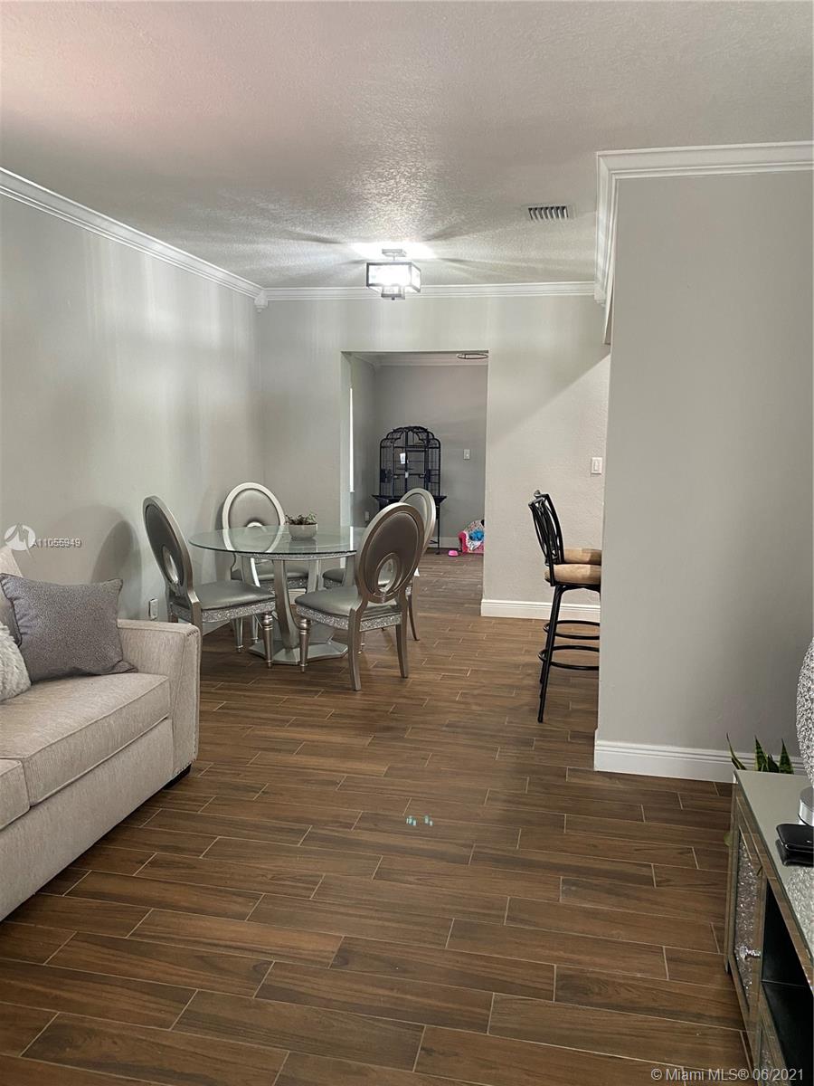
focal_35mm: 26
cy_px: 543
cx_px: 407
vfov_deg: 67.3
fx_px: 815
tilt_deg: -7.3
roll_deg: +0.0
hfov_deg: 53.1
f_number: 1.8
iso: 200
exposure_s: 1/60
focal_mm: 4.25
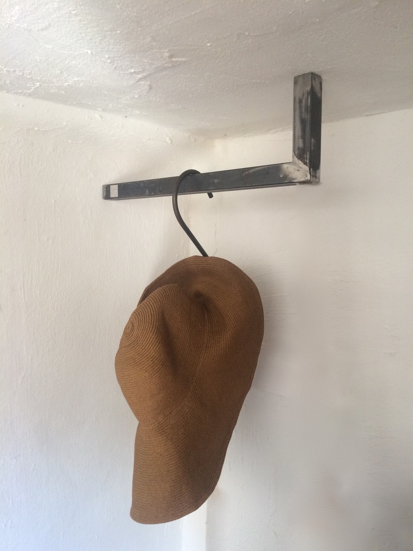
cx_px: 206
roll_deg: -1.3
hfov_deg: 48.2
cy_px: 276
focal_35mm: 29
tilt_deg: -8.1
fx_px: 461
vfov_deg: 61.7
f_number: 2.2
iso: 125
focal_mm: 4.15
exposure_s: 1/30
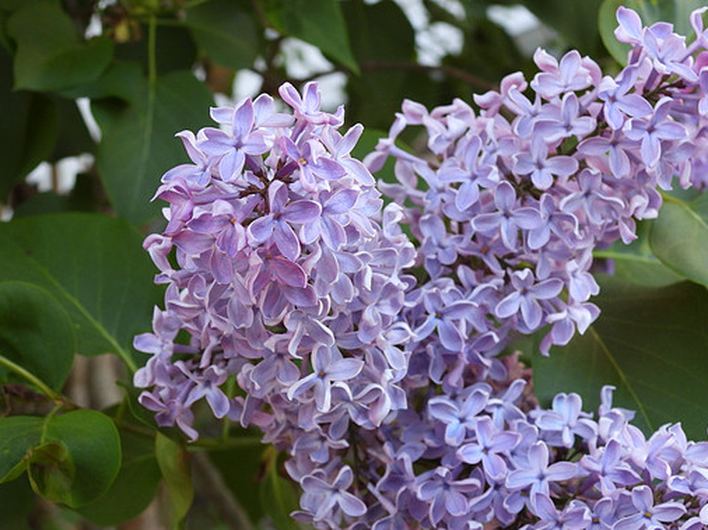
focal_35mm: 86
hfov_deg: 22.8
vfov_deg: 17.2
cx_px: 389
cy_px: 248
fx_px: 1758
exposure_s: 1/60
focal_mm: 13.4
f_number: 3.5
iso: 200
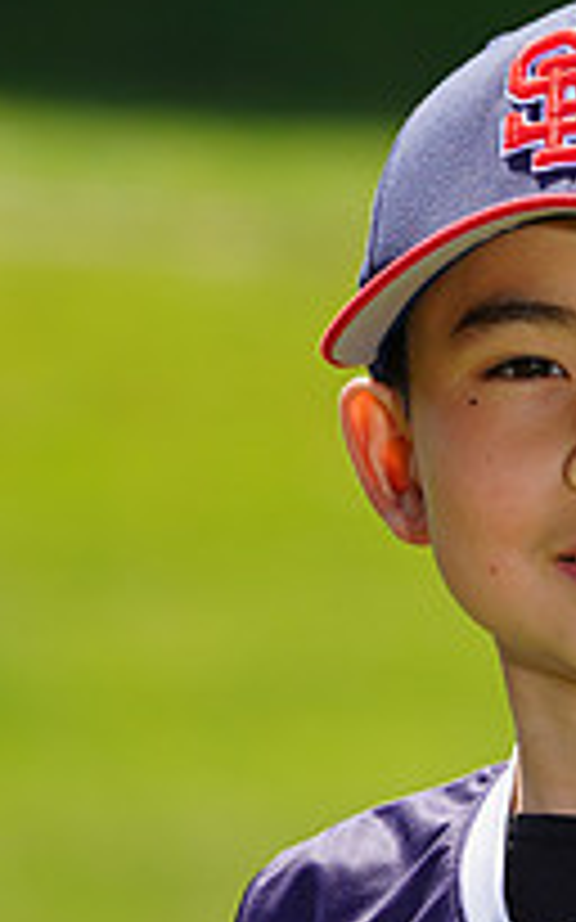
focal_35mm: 722
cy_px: 1061
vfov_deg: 2.9
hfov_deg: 1.8
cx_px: 601
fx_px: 18147
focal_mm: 250
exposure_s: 1/250
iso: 100
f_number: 8
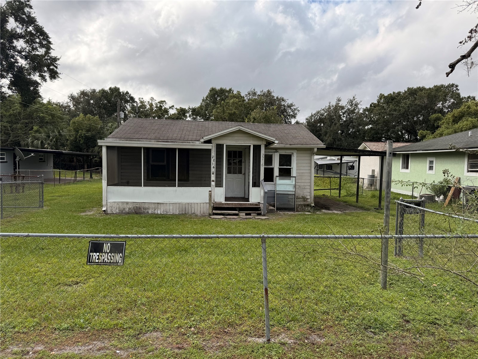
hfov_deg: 71.6
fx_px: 331
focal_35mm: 24
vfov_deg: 56.8
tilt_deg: -4.0
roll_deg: -1.3
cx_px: 239
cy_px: 180
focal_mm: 6.76
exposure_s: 1/4167
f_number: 1.78
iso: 80
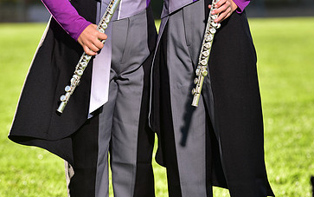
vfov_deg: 4.5
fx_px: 2508
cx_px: 161
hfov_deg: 7.2
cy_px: -47
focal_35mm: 293
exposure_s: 1/250
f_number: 5
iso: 80
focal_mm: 180
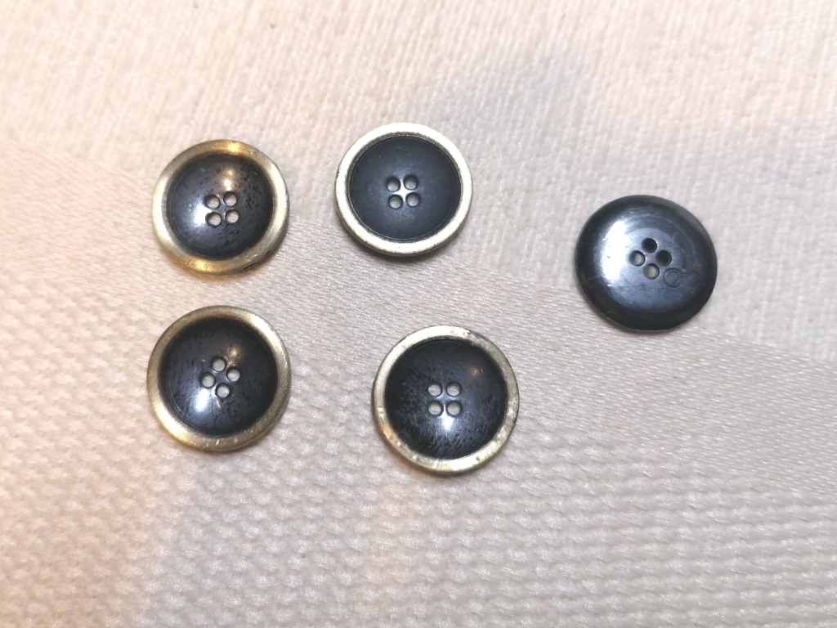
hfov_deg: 65.3
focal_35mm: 27
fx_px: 653
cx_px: 418
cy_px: 314
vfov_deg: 51.4
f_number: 1.8
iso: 125
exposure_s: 1/50
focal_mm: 4.75
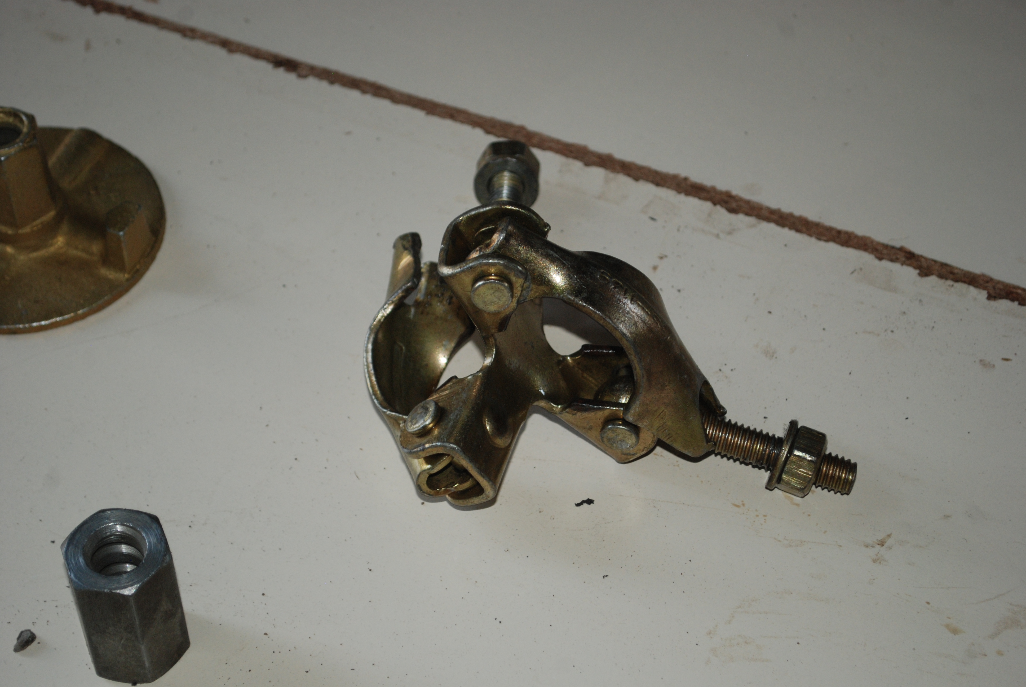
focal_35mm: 82
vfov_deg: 16.6
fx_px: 2354
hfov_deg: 24.6
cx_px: 513
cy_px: 344
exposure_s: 1/60
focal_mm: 55
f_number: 5.6
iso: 400
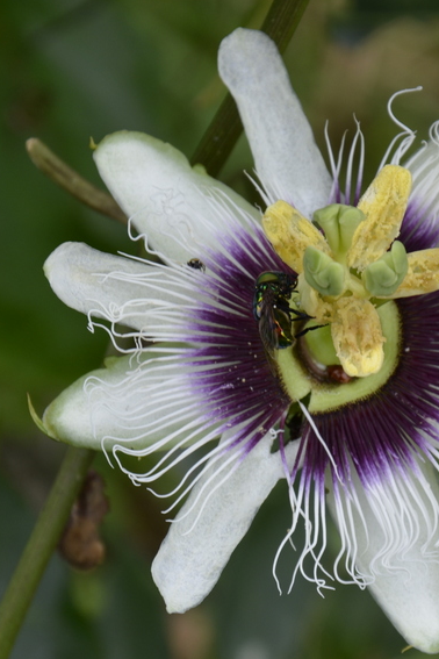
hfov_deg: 5.5
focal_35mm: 250
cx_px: 343
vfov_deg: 8.2
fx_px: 4569
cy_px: 333
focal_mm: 105
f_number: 7.1
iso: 200
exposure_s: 1/200
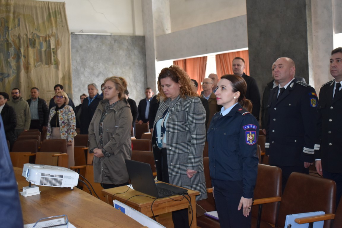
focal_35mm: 45
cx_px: 171
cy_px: 114
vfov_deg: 29.9
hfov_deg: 43.6
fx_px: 427
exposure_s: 1/60
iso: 1000
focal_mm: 30
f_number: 4.2
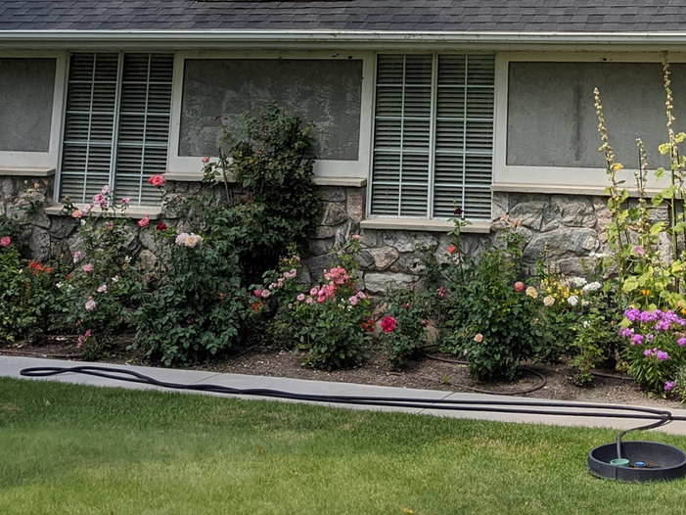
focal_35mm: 69
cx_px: 470
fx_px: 1368
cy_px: -111
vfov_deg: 19.9
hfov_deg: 27.9
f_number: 1.73
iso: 64
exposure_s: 1/2933
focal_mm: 4.38
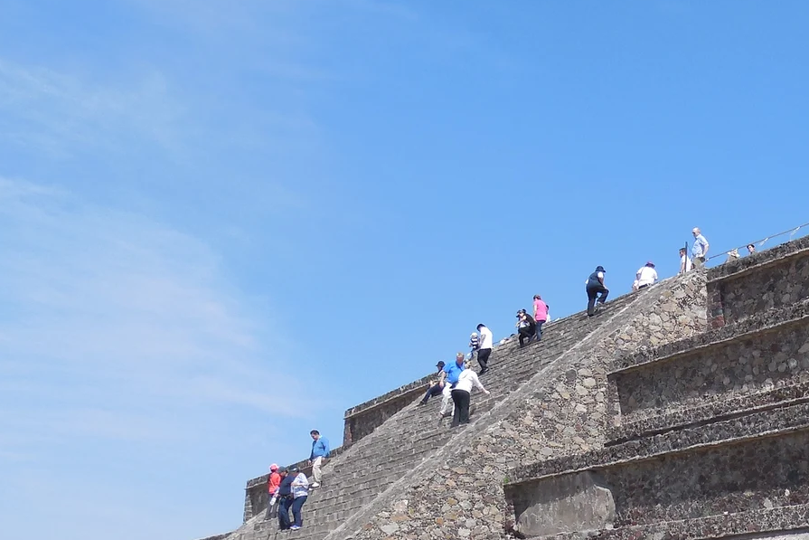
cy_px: 421
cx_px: 727
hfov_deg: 32.8
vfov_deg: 23.1
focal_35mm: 58
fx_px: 1304
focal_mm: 4.6
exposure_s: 1/1000
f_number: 3.5
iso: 125
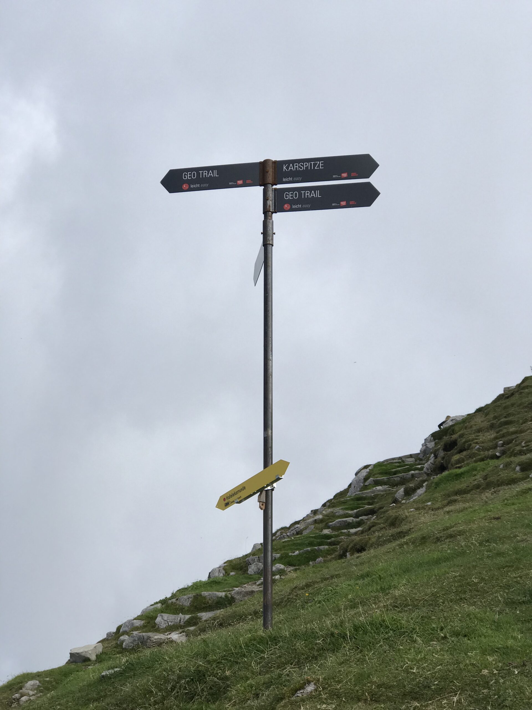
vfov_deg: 33.8
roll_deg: +3.2
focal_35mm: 57
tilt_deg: +16.6
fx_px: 1168
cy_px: 355
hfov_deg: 25.7
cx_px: 266
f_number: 2.8
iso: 20
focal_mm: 6.6
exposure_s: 1/1212
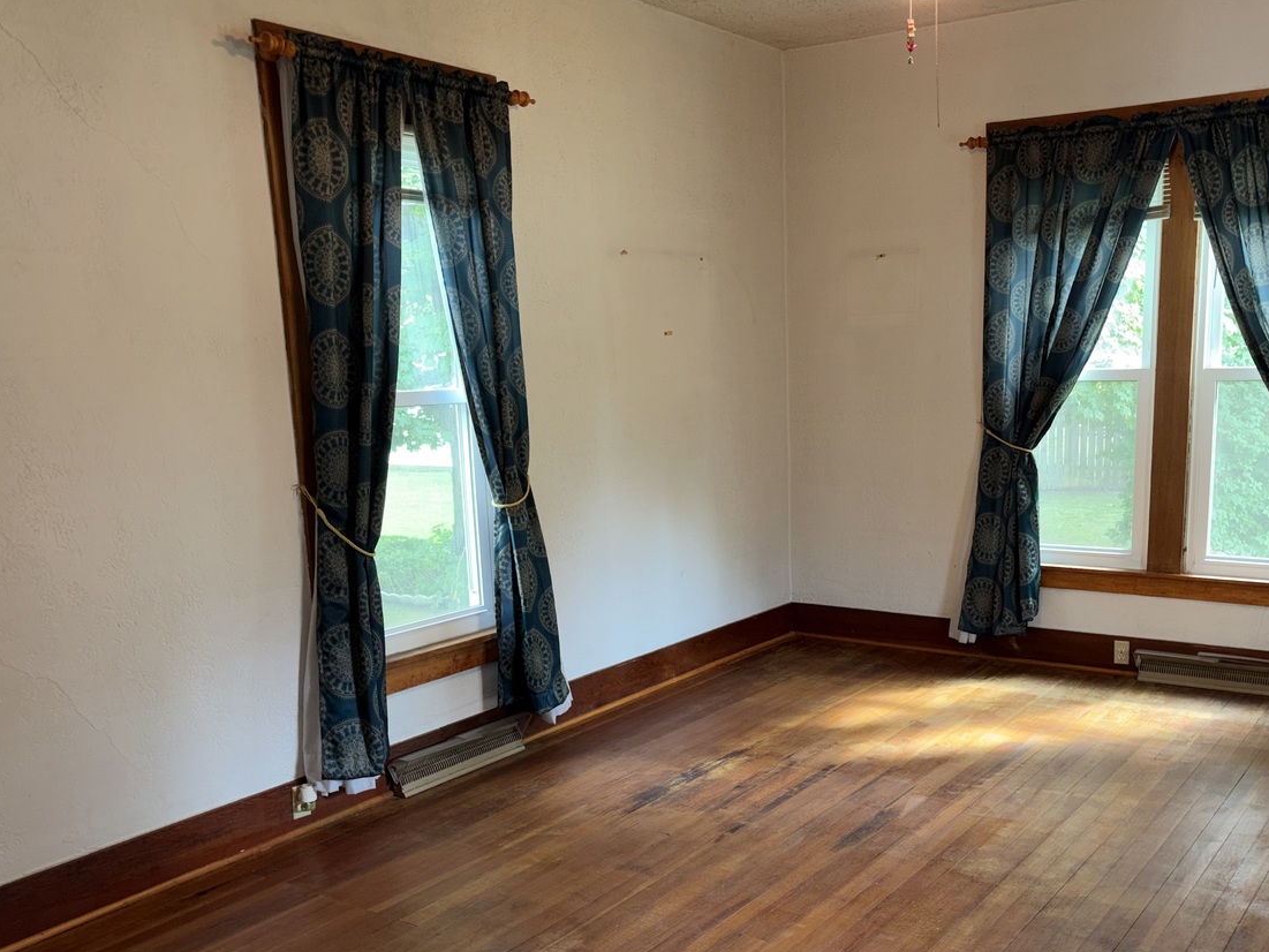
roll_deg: +1.6
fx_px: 1247
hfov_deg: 53.6
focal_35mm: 34
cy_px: 600
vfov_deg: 41.5
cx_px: 751
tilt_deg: -11.0
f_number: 1.6
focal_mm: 5.96
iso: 50
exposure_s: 1/17
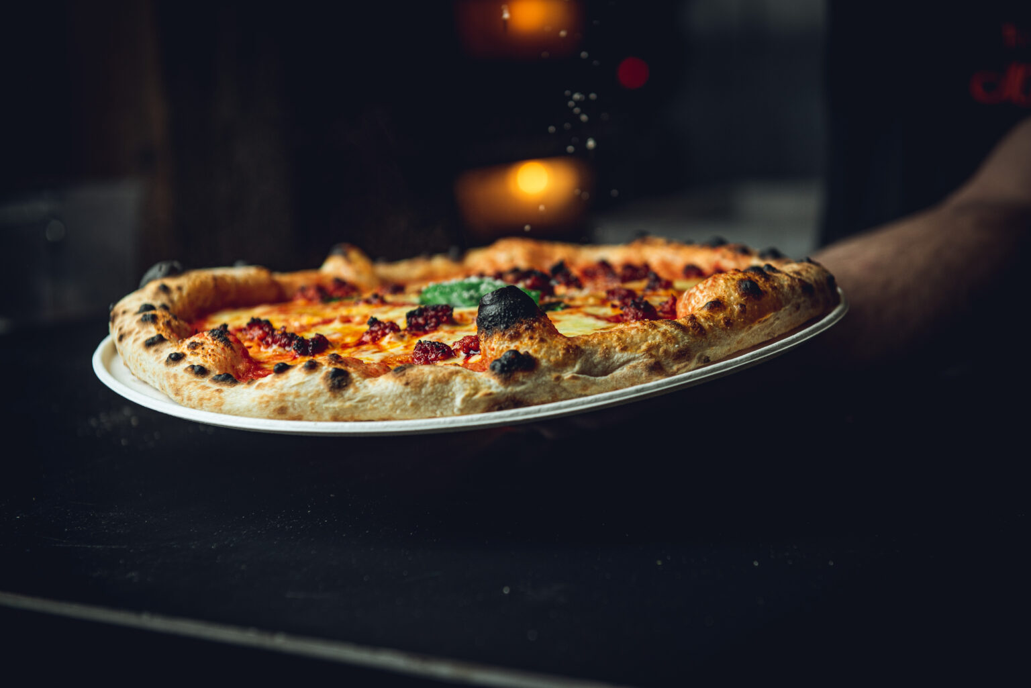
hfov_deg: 32.4
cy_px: 344
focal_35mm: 62
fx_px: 1776
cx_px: 516
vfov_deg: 21.9
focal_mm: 62
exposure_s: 1/200
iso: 100
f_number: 4
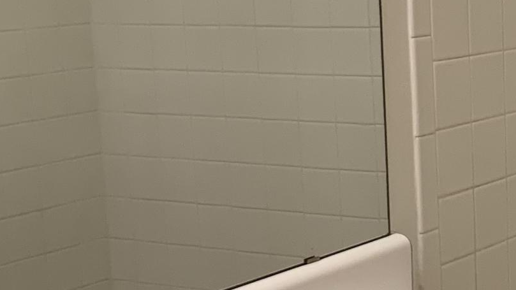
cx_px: 529
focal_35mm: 105
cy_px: 181
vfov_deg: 11.5
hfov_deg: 19.7
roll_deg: +0.5
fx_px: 1437
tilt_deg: -9.4
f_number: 1.8
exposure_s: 1/60
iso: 100
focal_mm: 4.25
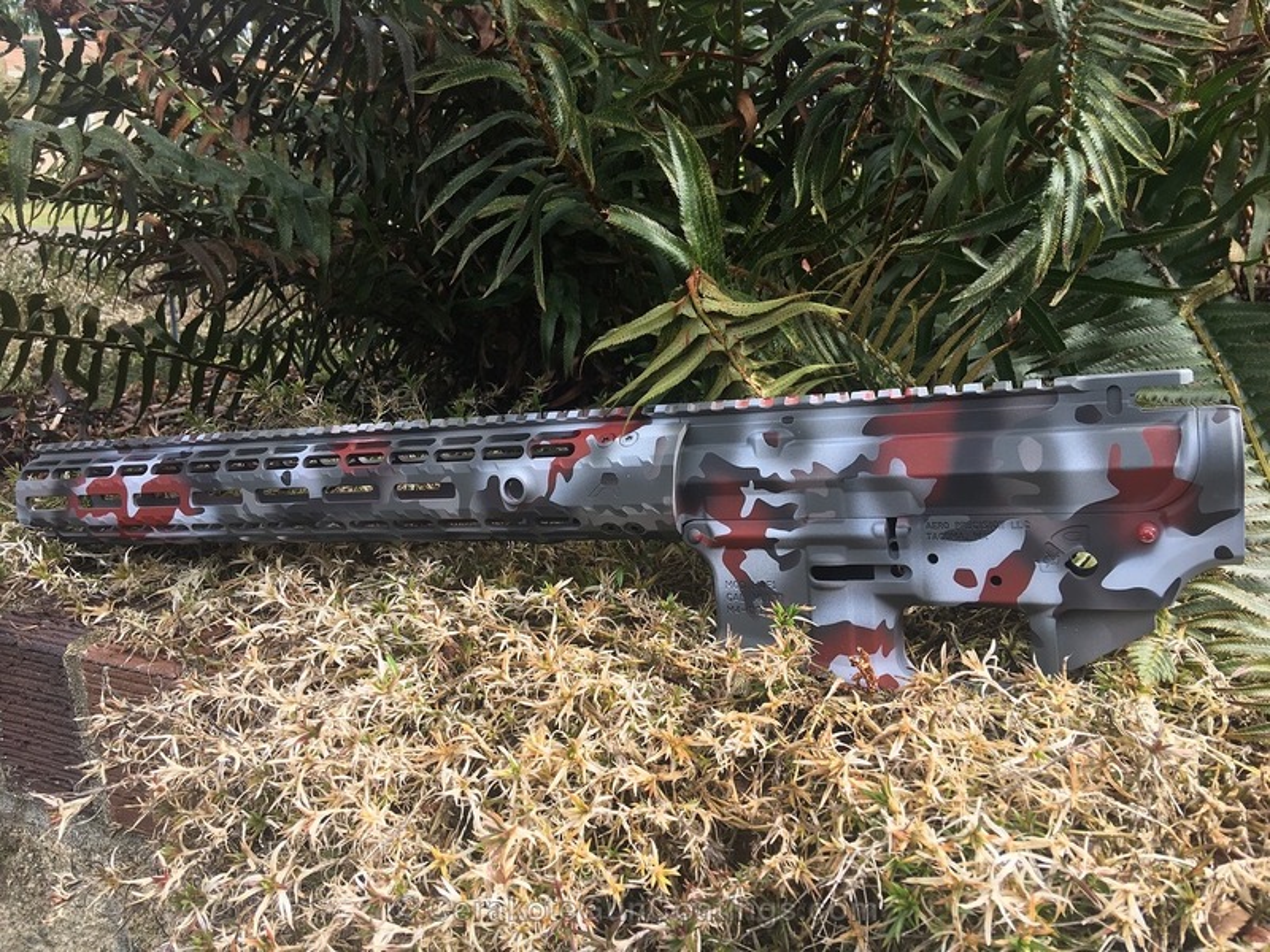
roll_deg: +0.4
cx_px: 635
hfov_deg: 61.7
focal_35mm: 29
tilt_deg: -13.8
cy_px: 476
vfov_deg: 48.2
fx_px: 1064
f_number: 2.2
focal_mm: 4.15
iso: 25
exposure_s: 1/236
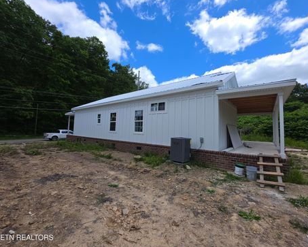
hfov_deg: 100.3
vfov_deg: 88.0
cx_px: 169
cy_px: 121
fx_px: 128
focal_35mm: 14
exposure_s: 1/823
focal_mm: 2.2
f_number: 1.9
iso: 16
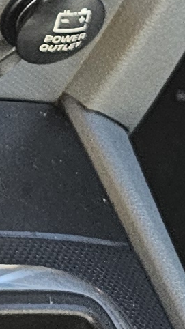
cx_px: -423
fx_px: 1815
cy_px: -328
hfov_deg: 5.4
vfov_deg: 9.7
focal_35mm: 208
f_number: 1.7
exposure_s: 1/170
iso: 320
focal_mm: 6.3
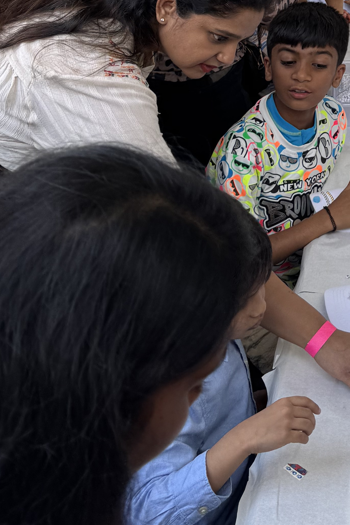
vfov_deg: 26.4
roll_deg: -2.1
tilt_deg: -14.6
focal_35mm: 69
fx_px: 1006
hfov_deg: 18.4
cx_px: 457
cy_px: -84
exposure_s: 1/195
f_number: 1.78
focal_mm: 6.76
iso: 64
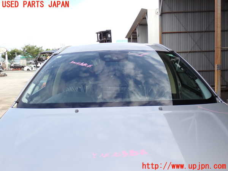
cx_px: 114
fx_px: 250
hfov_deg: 49.0
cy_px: 86
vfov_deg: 37.7
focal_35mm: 38
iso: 100
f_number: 3.5
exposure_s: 1/320
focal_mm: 6.83
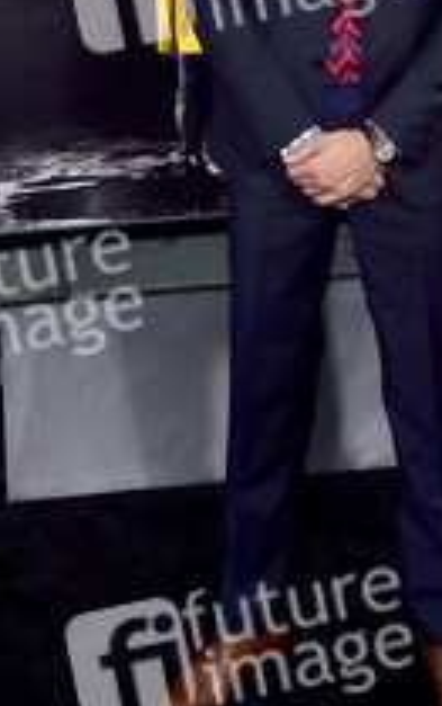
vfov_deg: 27.3
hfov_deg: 17.5
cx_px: 339
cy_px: 142
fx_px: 1423
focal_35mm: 74
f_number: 6.3
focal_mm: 38
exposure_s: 1/320
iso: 640
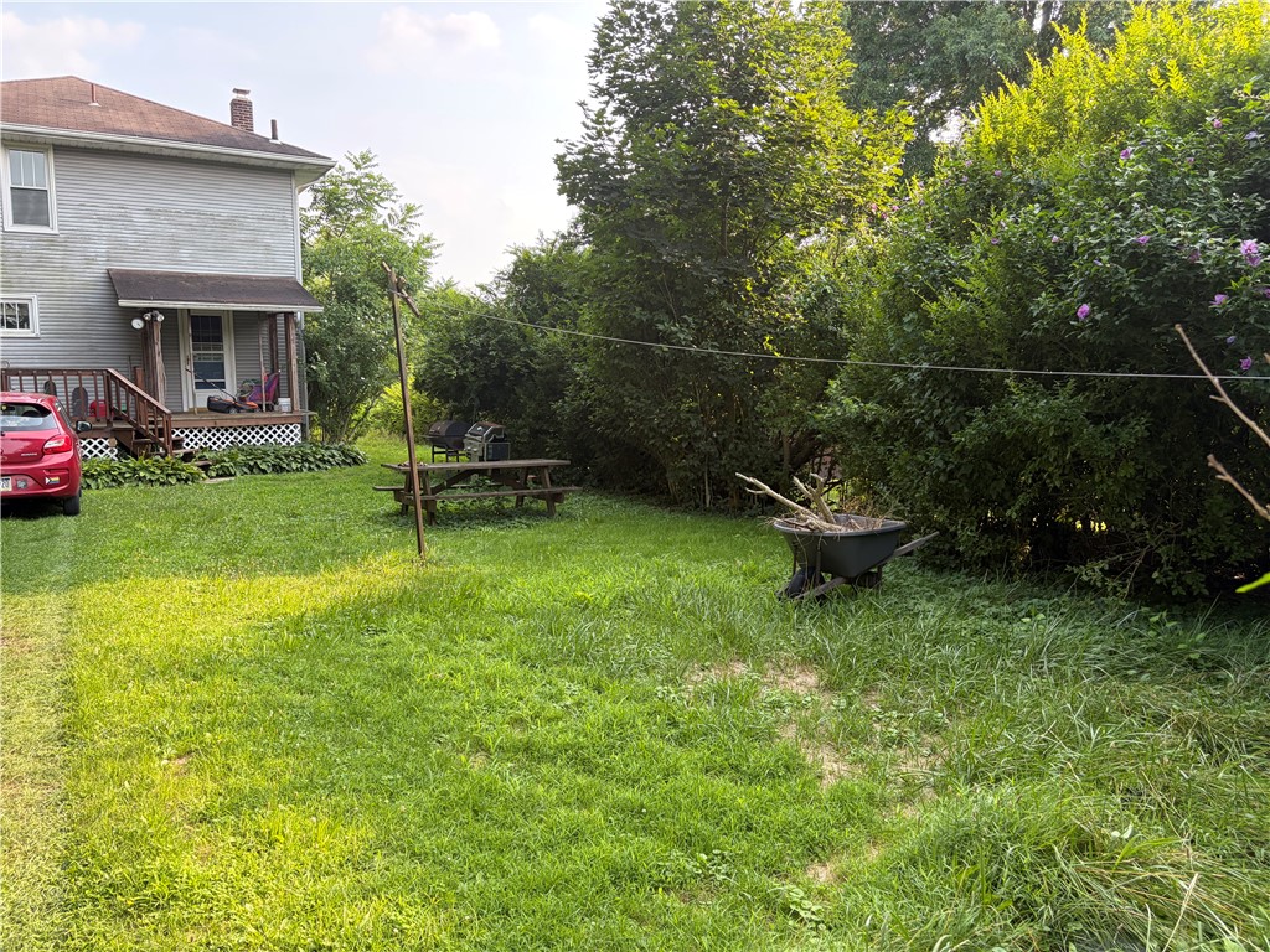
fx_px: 954
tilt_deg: -4.7
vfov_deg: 53.1
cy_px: 476
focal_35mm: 26
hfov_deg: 67.3
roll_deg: +0.7
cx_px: 635
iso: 64
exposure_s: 1/355
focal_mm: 5.96
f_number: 1.6
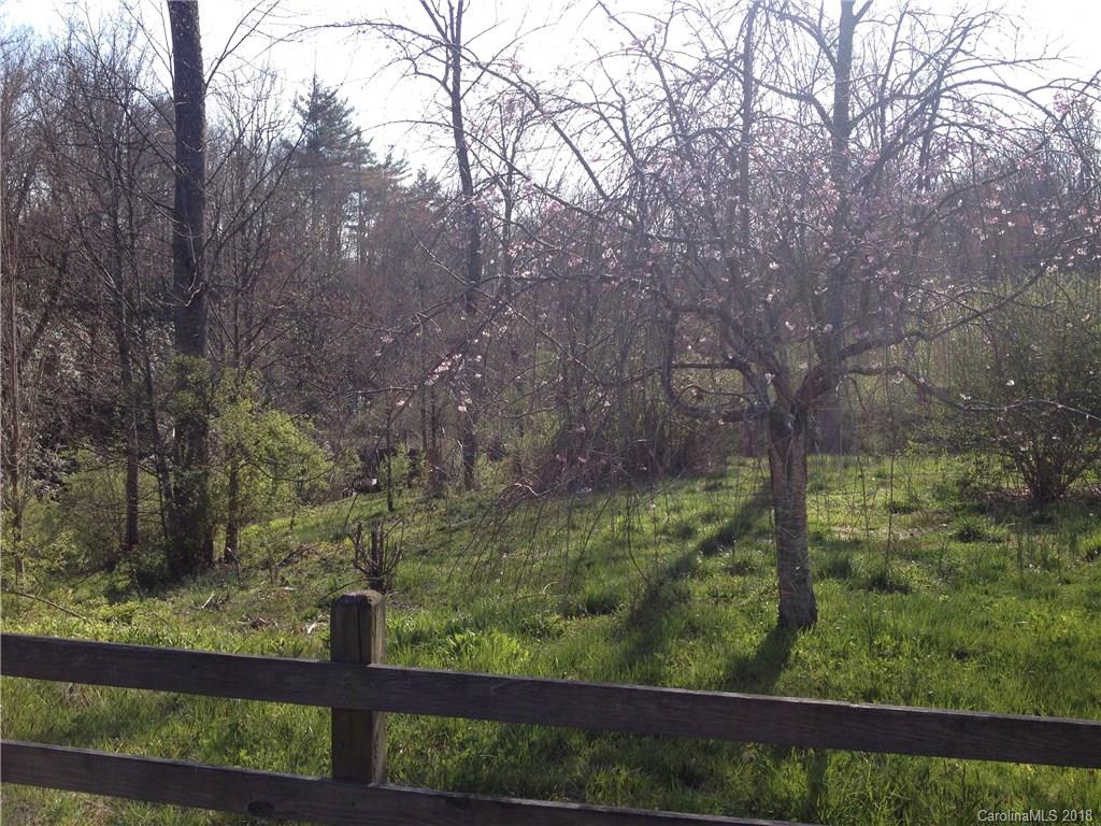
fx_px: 1113
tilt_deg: -4.3
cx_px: 550
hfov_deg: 52.6
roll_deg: -1.8
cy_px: 413
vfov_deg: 40.7
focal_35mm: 35
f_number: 2.4
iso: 50
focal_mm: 4.28
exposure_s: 1/756
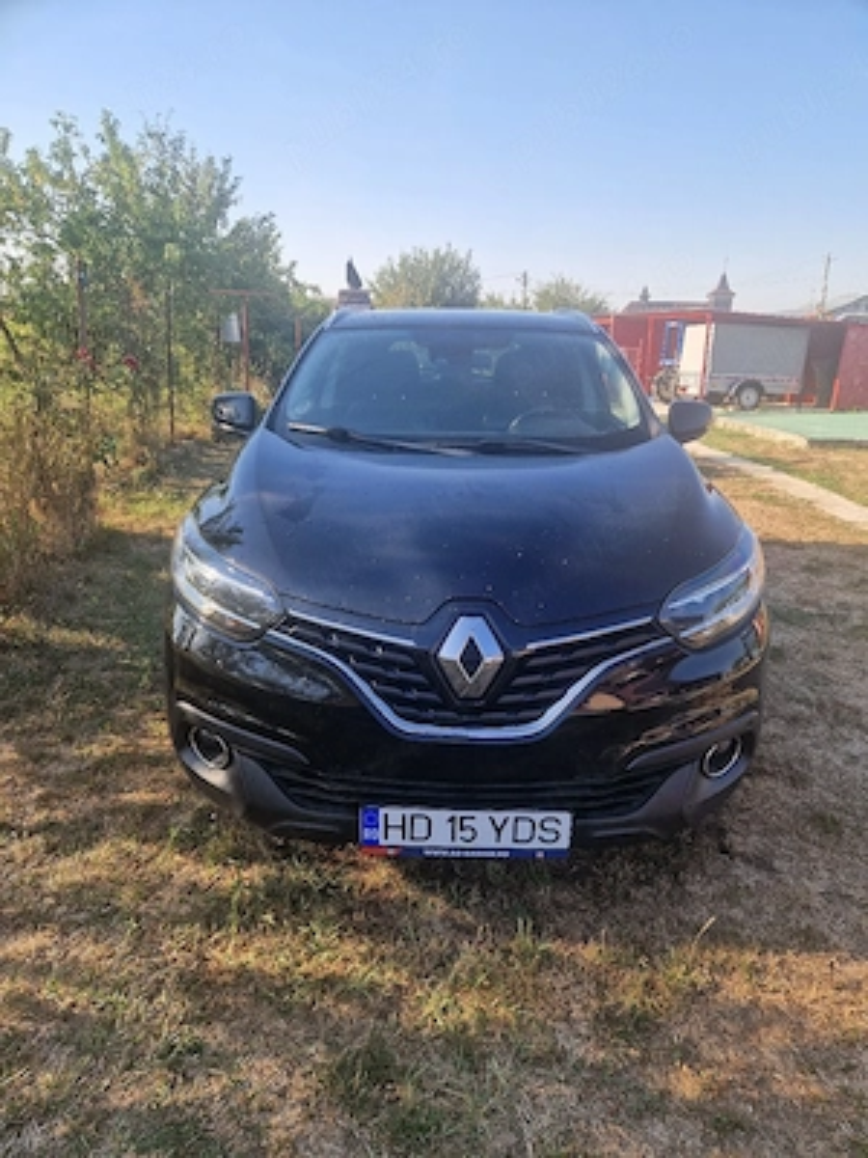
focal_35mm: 23
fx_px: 769
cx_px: 434
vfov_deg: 73.9
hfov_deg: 58.9
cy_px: 579
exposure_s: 1/556
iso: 50
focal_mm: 5.4
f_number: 1.8
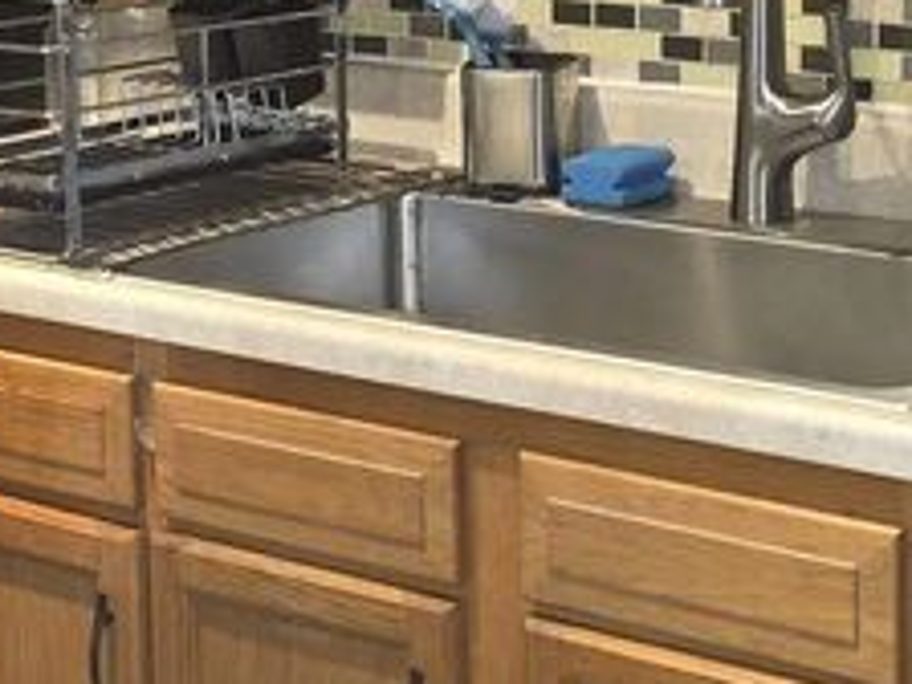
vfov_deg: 14.1
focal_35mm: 105
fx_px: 2766
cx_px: 460
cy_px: 204
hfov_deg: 18.7
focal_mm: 6.3
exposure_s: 1/24
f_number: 1.7
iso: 160
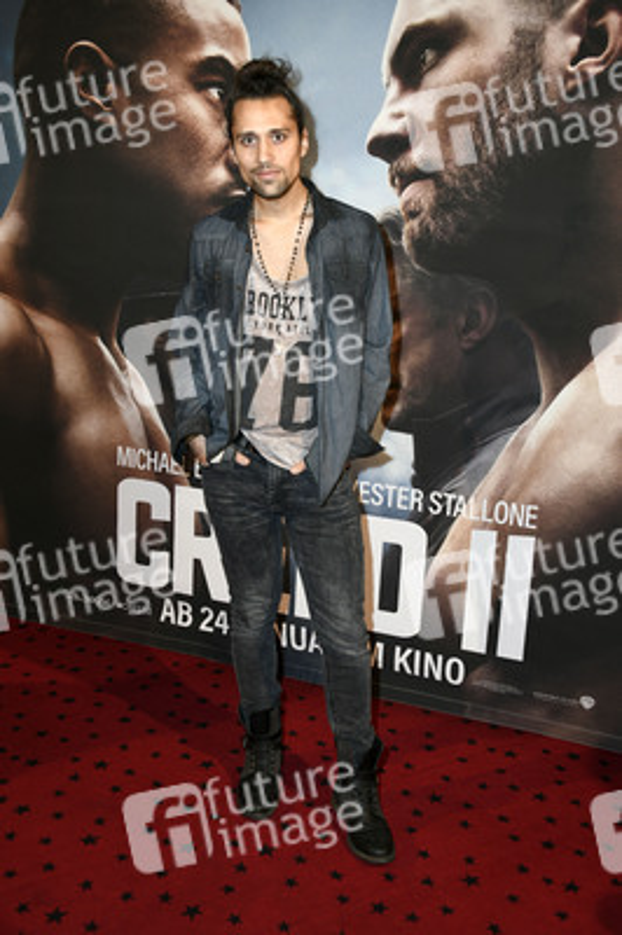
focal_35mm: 34
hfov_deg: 38.8
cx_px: 311
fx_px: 883
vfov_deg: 55.8
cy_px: 468
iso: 500
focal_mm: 34
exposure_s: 1/125
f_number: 6.3
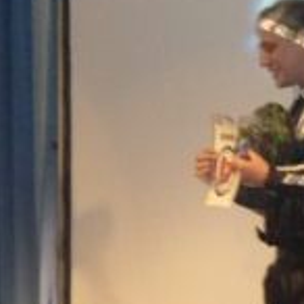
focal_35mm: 160
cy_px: 327
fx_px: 1590
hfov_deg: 10.9
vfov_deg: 10.8
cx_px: 164
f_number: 2.8
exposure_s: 1/30
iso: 320
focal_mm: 5.5
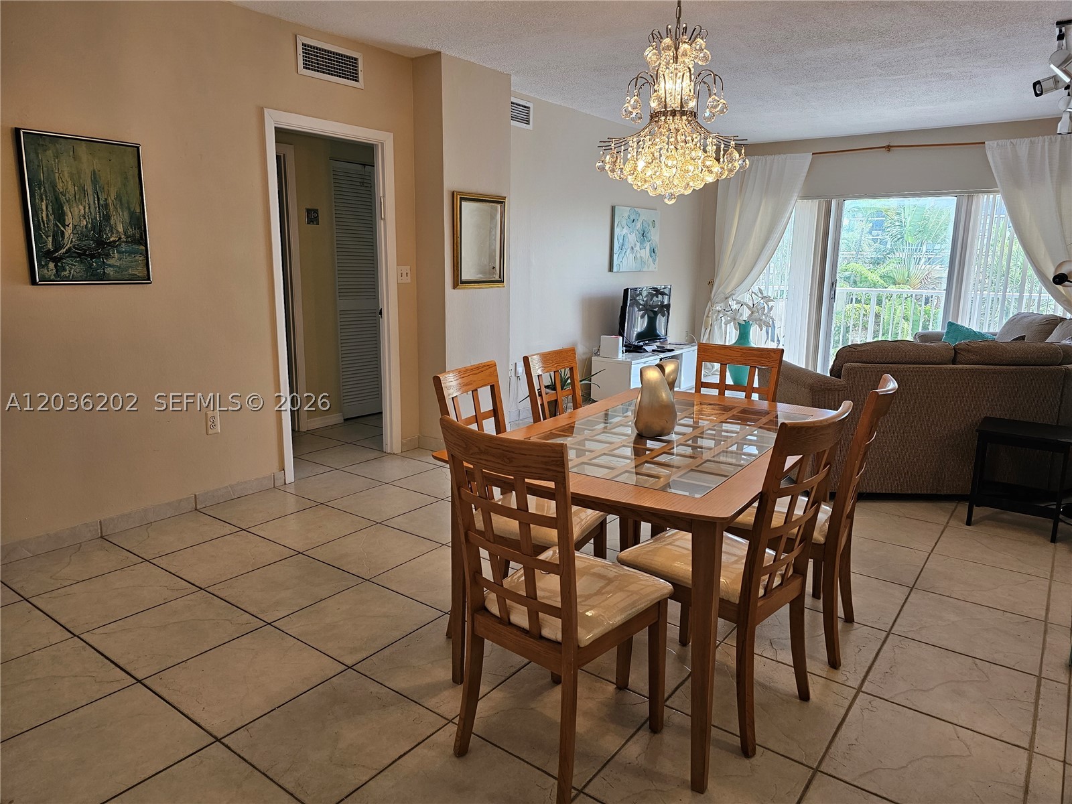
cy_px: 402
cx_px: 536
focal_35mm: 23
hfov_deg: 73.9
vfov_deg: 58.9
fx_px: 712
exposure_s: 1/120
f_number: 1.7
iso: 100
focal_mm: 6.3
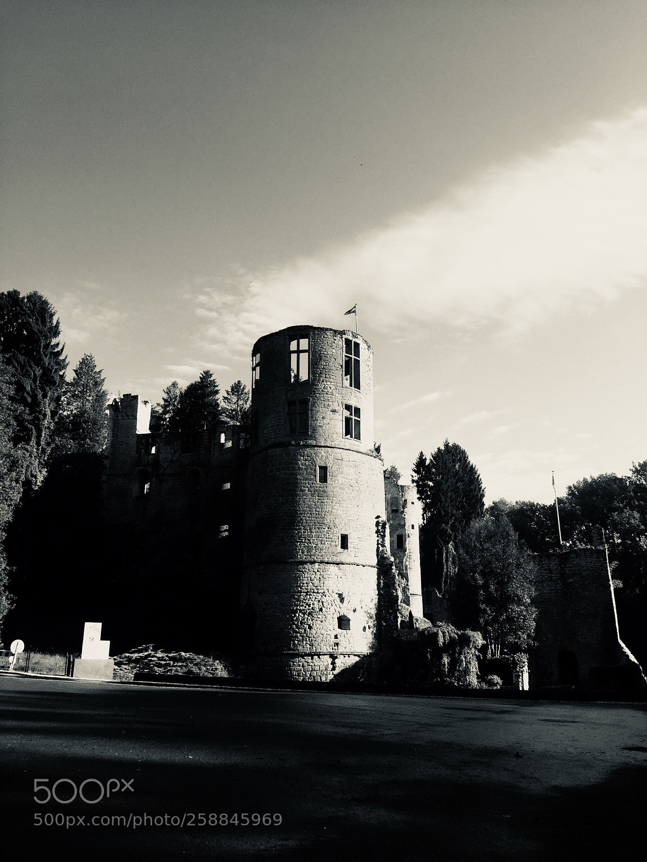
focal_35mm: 29
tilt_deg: +20.0
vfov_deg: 61.7
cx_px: 324
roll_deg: -1.0
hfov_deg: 48.2
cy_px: 431
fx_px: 723
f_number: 2.2
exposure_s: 1/1319
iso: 32
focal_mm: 4.15
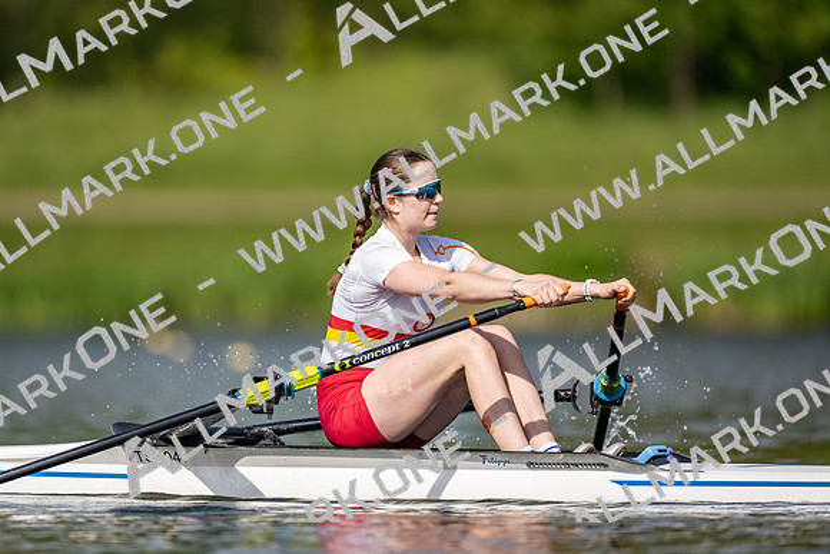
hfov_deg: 3.4
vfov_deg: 2.3
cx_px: 415
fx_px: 13836
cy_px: 277
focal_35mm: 600
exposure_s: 1/2500
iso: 200
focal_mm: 600
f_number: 4
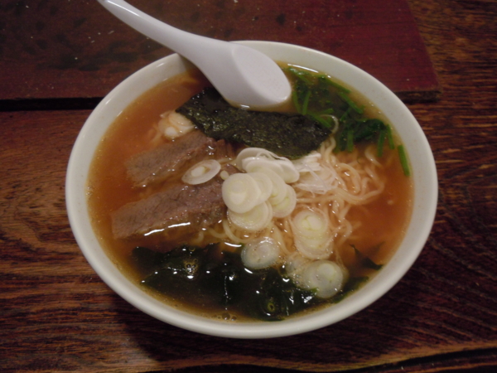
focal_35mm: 30
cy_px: 186
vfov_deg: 46.8
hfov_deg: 60.0
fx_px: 431
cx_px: 248
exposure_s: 1/5
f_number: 3.5
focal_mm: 5.4
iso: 400
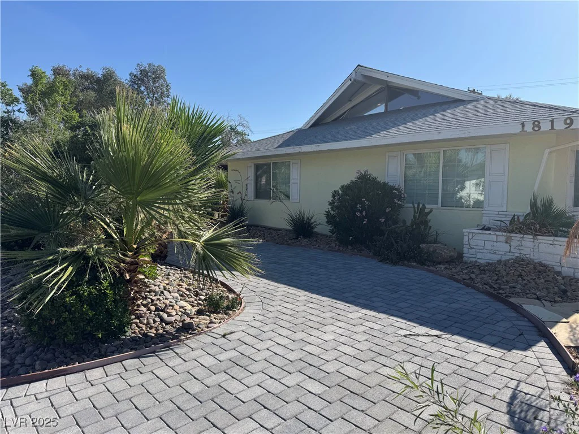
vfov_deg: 56.8
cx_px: 290
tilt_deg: -4.6
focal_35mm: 24
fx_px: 401
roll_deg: +0.0
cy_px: 217
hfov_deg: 71.6
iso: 80
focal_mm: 6.76
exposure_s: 1/4310
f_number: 1.78
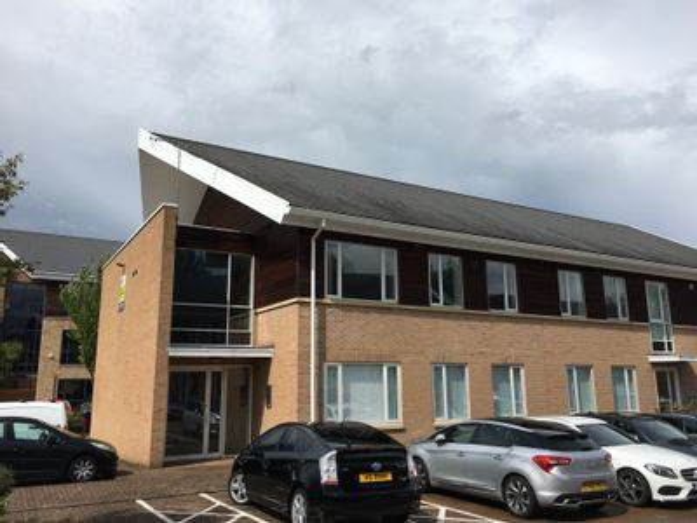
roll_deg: +0.4
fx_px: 584
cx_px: 348
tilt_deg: +12.3
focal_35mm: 29
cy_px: 262
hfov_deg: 61.7
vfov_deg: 48.2
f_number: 2.2
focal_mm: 4.15
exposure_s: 1/2331
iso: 25
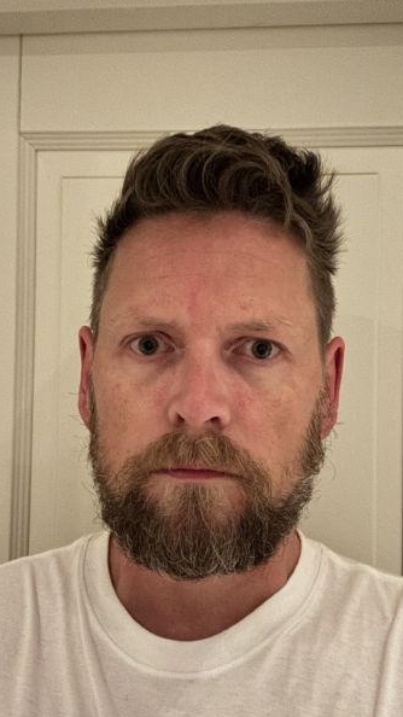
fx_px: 627
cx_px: 197
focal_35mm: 33
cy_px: 358
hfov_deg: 35.6
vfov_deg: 59.5
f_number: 1.9
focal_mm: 2.69
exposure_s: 1/14
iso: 1000
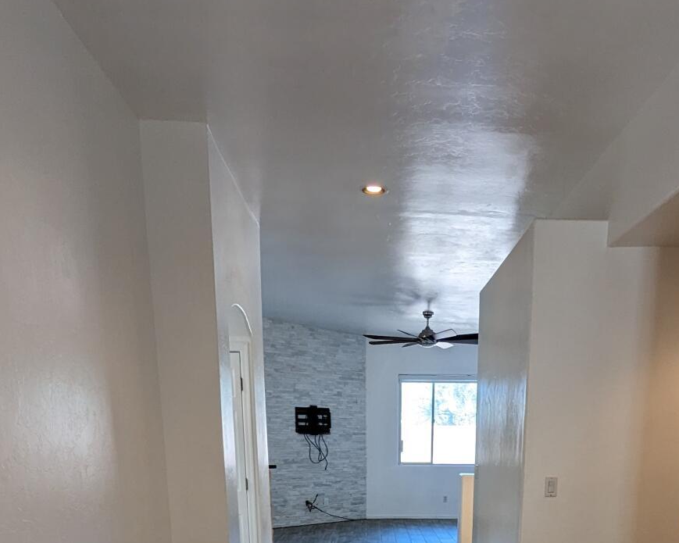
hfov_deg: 50.0
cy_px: 648
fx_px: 723
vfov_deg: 33.6
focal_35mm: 36
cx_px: 400
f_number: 2.2
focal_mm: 2.35
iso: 50
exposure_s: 1/24
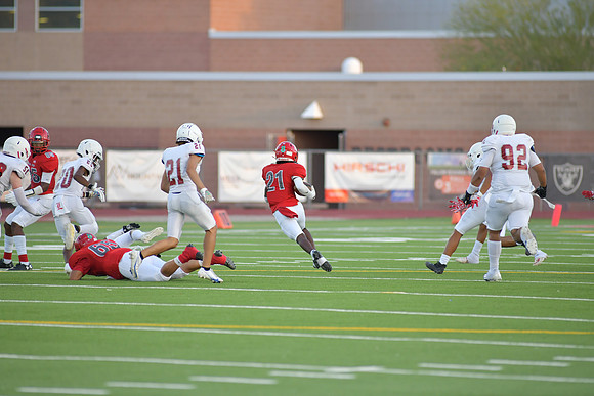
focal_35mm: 300
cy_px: 198
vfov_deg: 4.6
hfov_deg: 6.9
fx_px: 4951
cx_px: 297
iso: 1000
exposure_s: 1/1250
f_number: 3.5
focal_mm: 300
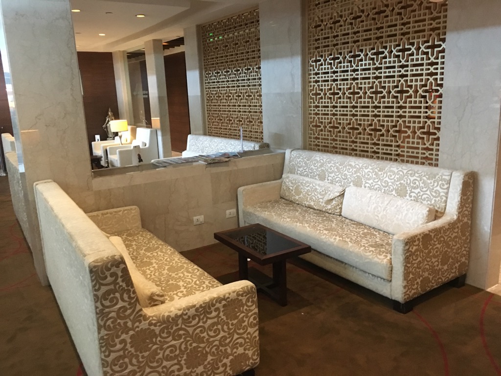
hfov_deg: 61.7
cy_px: 188
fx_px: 420
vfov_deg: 48.2
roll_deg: +3.0
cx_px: 250
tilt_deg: -13.0
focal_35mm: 29
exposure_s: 1/17
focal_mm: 4.15
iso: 250
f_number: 2.2
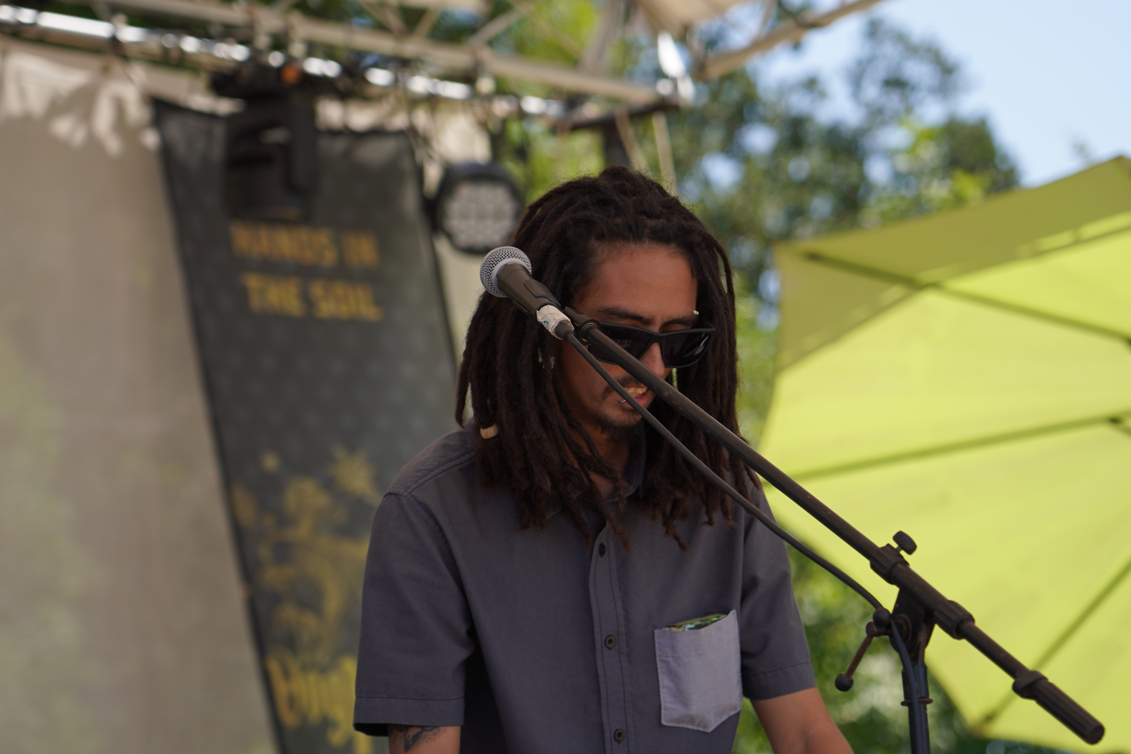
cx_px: 635
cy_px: 321
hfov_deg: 15.3
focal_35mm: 134
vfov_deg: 10.2
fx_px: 4210
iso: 100
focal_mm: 105
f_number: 4.5
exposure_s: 1/400
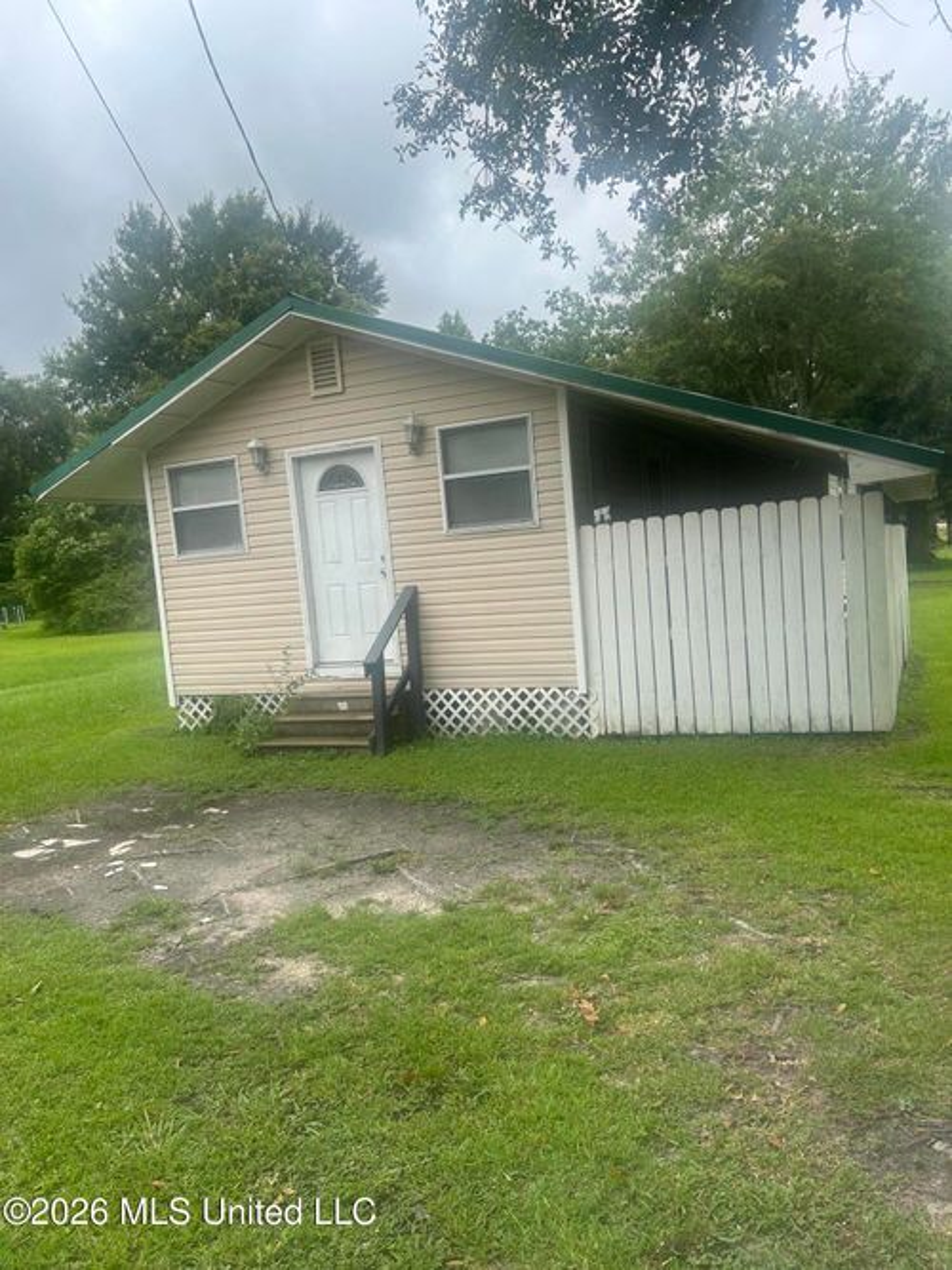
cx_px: 476
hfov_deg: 53.0
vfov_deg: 67.3
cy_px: 635
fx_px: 954
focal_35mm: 26
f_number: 1.5
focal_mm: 5.7
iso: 50
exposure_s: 1/1972
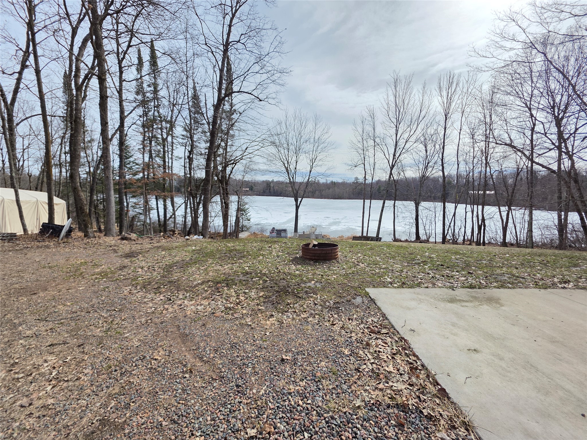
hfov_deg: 106.2
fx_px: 220
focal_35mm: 13
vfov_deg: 89.9
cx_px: 294
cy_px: 220
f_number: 1.9
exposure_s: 1/1746
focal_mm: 2.2
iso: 40
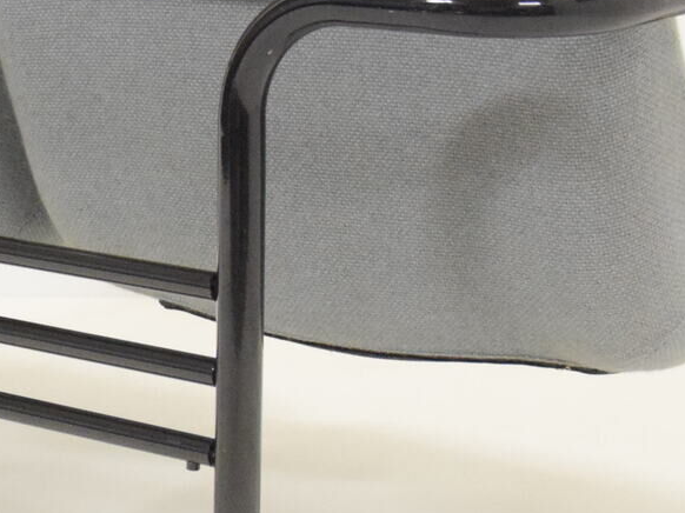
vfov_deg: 11.5
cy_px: 335
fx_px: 2552
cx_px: 115
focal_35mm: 129
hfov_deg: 15.2
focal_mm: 26
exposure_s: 1/60
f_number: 4
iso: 4000
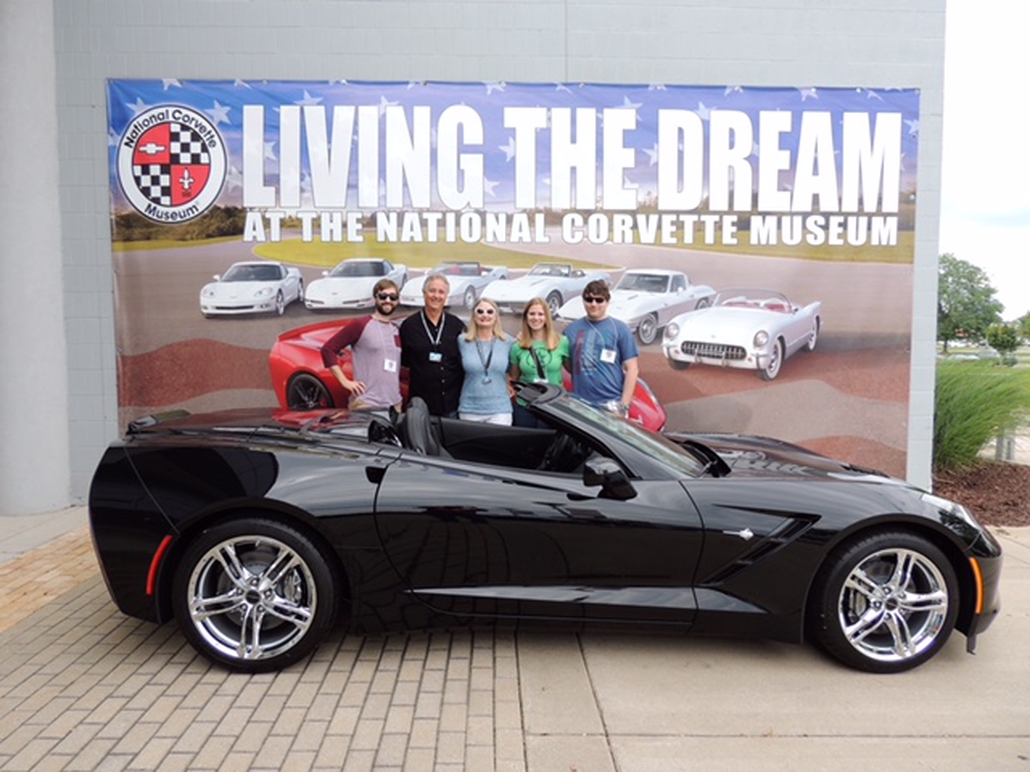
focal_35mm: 24
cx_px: 515
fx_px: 714
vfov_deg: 56.8
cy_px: 386
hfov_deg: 71.6
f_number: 3
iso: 100
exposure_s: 1/400
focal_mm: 4.3
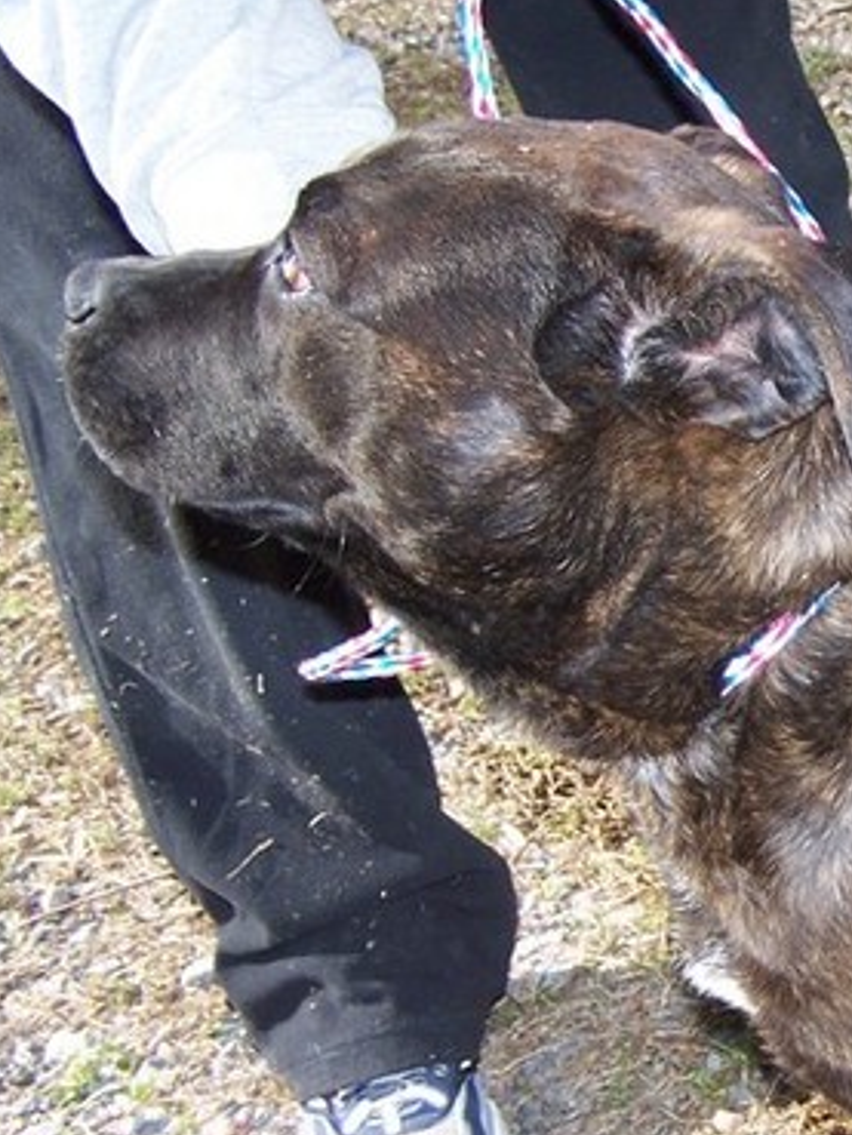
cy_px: 674
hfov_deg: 17.6
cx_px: 1064
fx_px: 2591
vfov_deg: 24.7
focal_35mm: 79
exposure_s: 1/350
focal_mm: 6.3
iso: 80
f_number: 2.8
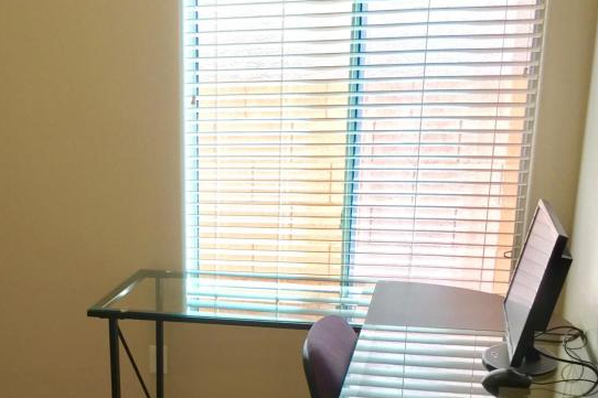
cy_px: 365
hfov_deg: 34.2
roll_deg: +1.5
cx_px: 138
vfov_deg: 23.1
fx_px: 946
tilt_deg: -18.6
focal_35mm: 57
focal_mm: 4.15
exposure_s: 1/30
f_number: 2.2
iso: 40
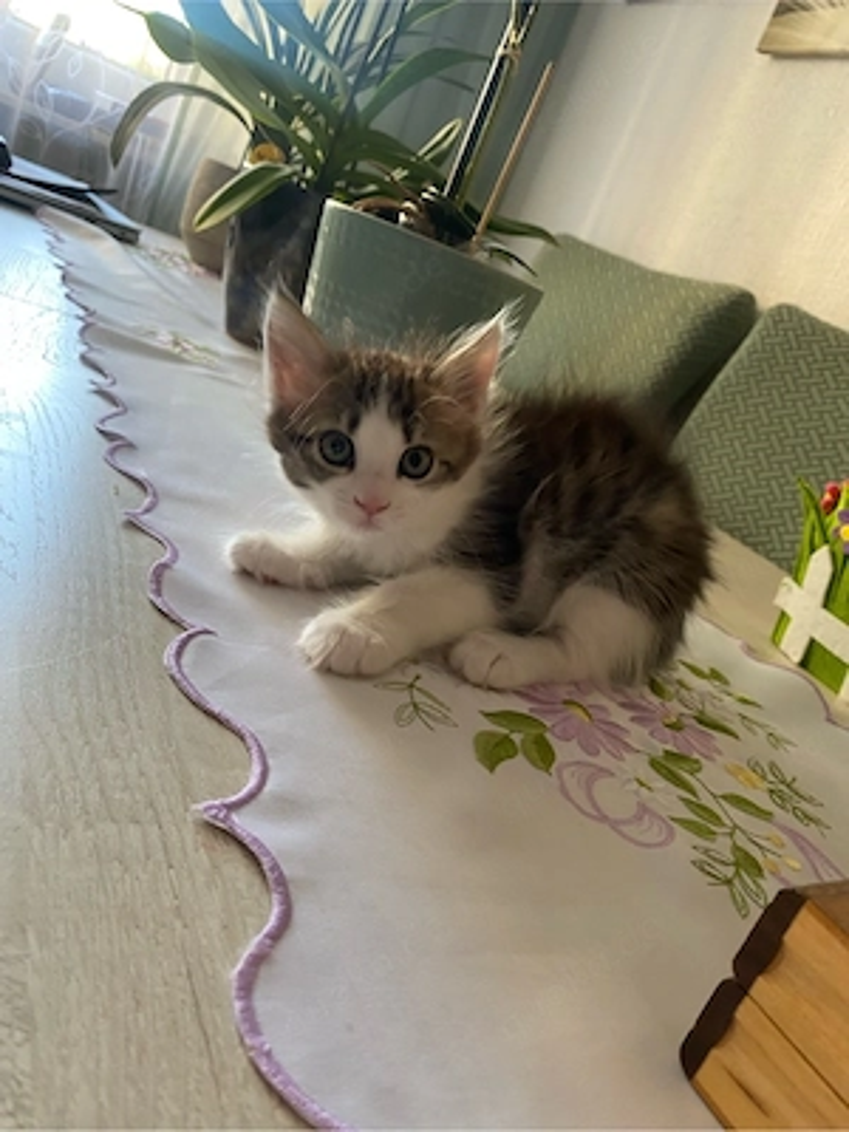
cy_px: 566
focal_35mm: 26
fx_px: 850
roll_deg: -22.2
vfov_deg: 67.3
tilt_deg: -17.6
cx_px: 424
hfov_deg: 53.1
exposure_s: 1/60
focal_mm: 4.25
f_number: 1.8
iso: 200
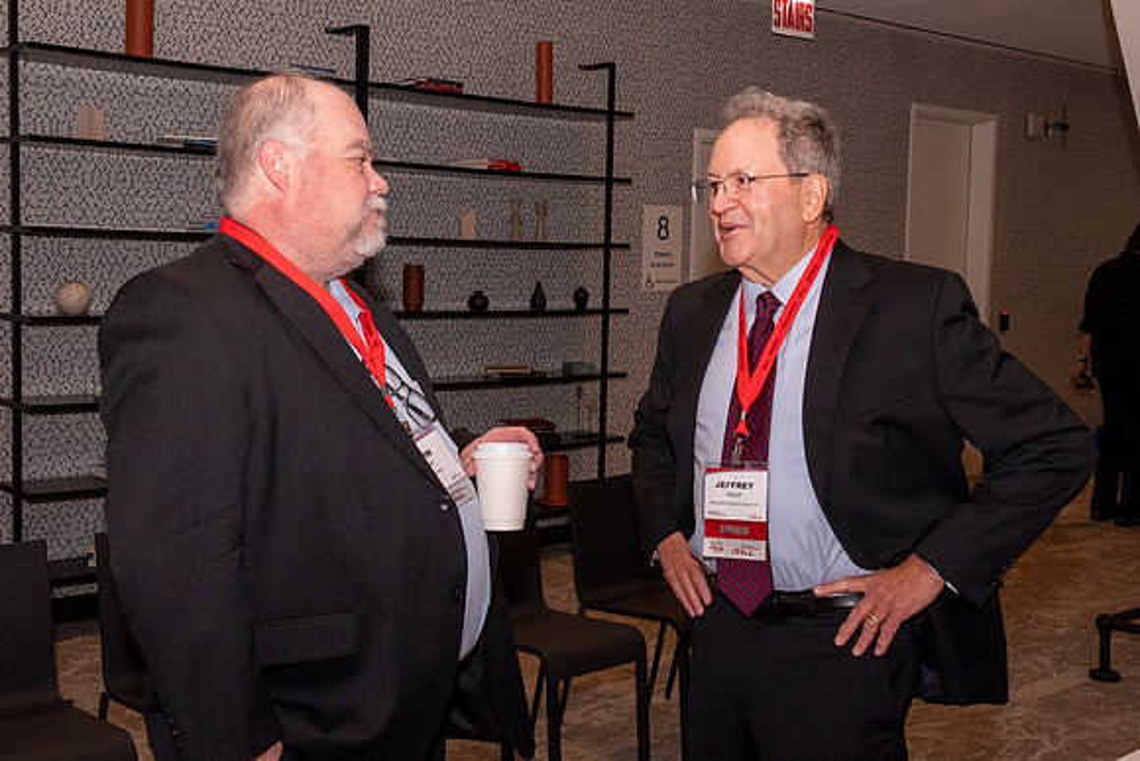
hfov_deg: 43.8
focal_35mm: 45
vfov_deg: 30.0
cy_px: 380
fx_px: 1417
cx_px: 533
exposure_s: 1/125
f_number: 9
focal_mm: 28
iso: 2500
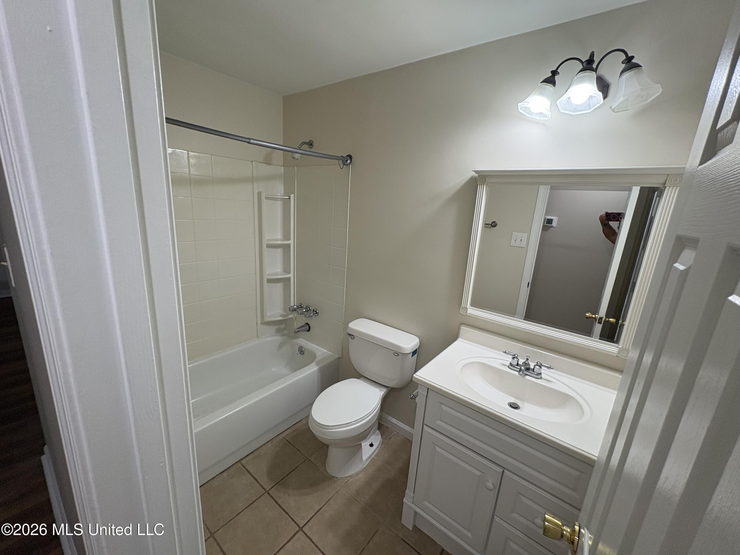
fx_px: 299
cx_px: 370
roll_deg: -3.9
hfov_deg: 102.1
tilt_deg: -13.1
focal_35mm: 14
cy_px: 278
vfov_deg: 85.7
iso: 125
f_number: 2.2
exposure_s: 1/60
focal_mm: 2.22
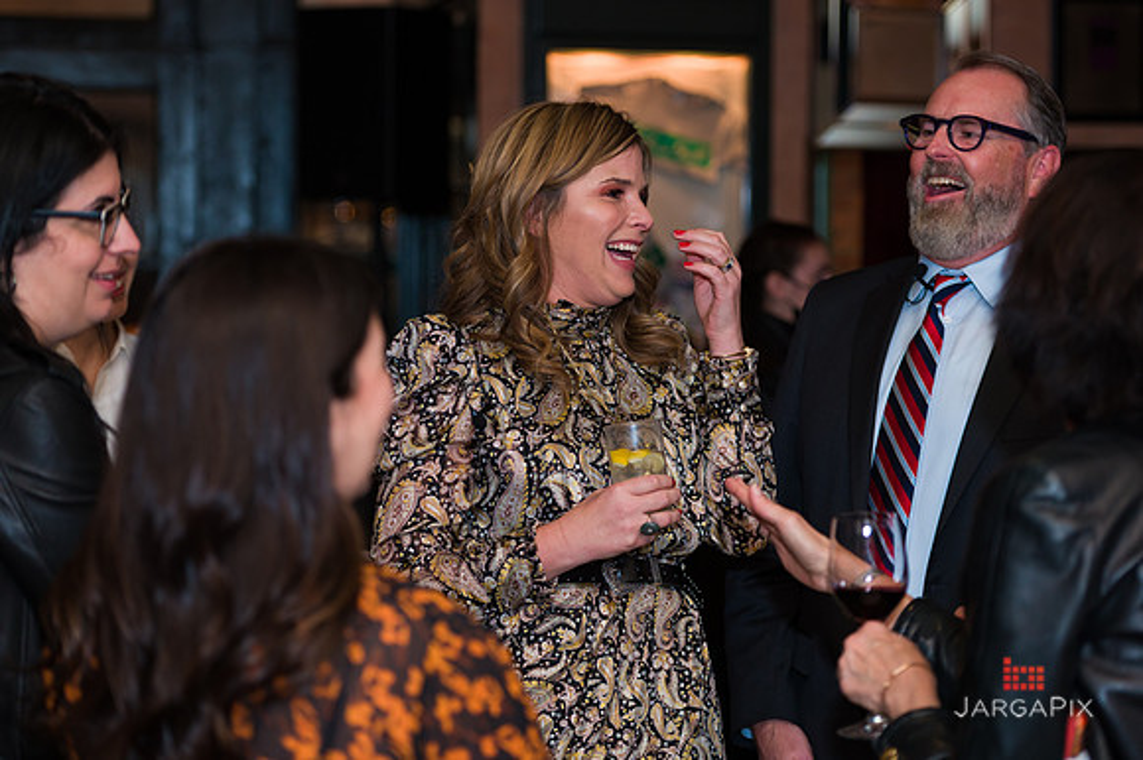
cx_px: 572
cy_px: 380
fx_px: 2856
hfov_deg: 22.6
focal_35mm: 90
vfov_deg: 15.2
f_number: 3.2
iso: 1600
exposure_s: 1/125
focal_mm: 90
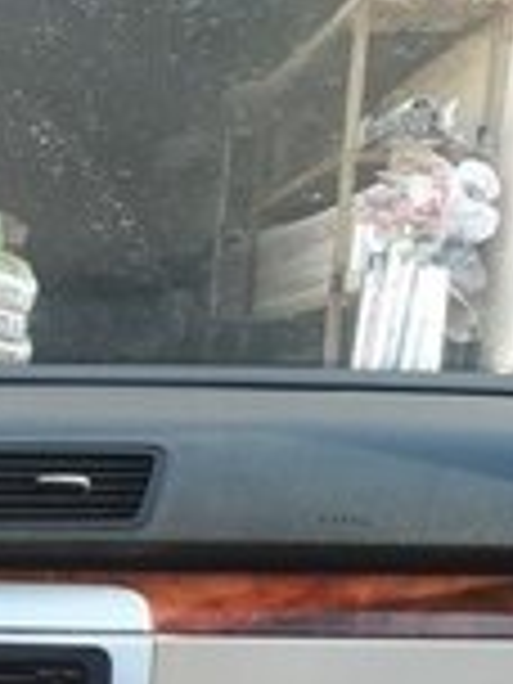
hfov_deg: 15.7
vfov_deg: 20.6
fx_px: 1739
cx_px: -207
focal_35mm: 88
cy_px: 846
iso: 50
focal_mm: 3.6
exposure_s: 1/100
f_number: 1.9
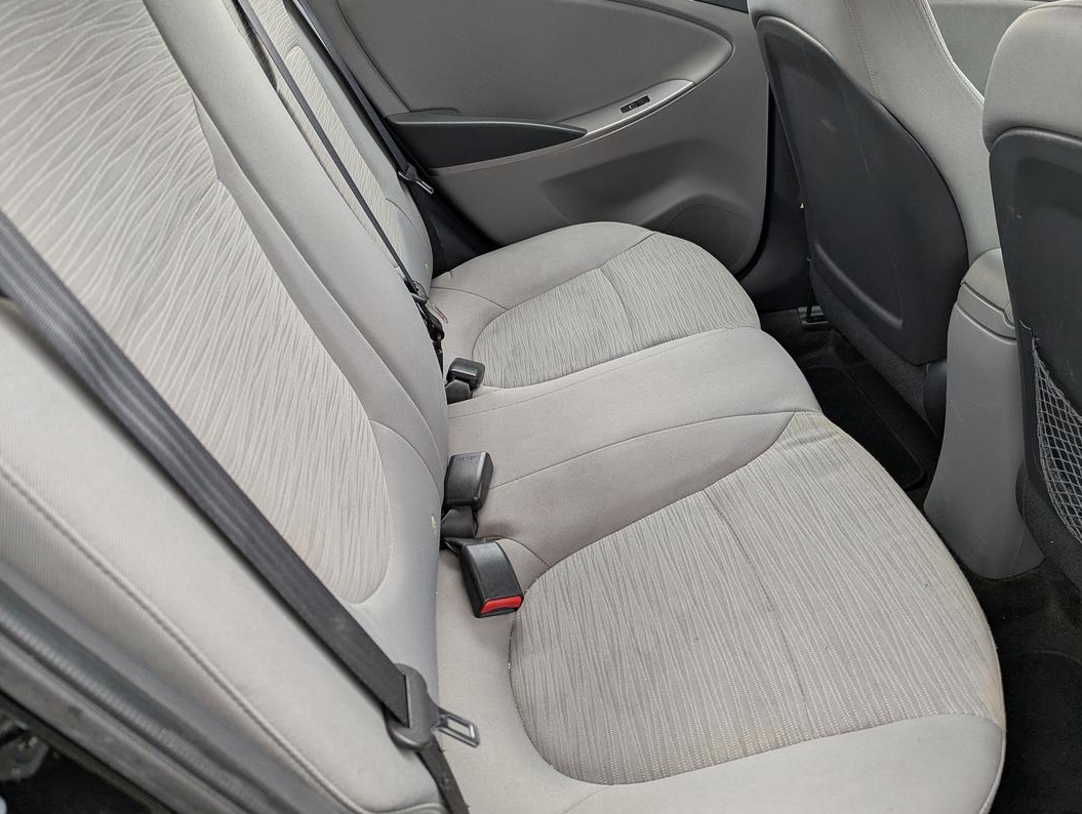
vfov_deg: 48.3
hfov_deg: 61.5
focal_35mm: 29
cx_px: 584
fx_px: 908
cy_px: 367
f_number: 1.85
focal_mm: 6.81
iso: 56
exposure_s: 1/137
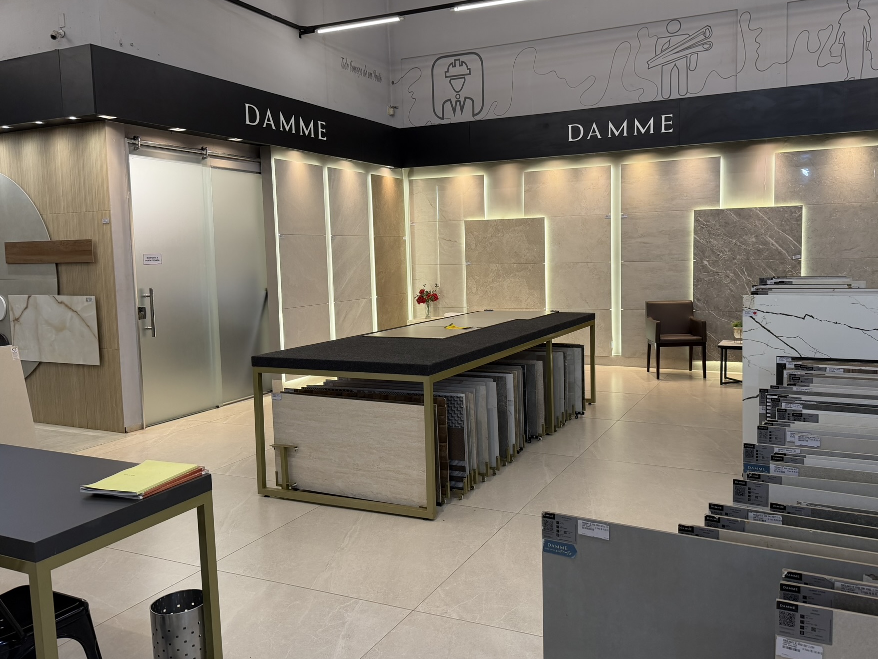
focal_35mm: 28
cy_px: 307
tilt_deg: -4.6
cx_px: 504
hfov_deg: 63.1
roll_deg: +1.7
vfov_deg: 49.7
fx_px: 710
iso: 160
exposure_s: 1/120
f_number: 1.78
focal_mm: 6.76
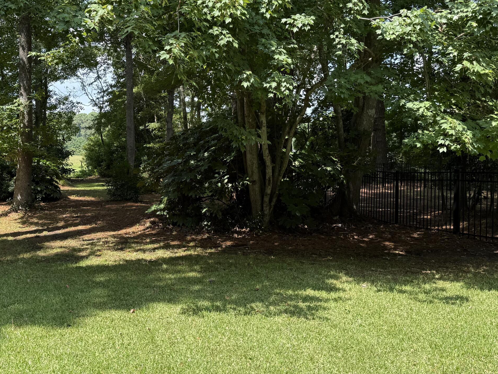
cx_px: 208
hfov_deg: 48.8
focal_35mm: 38
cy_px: 162
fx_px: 547
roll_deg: -0.6
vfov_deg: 37.6
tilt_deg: -0.4
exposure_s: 1/1032
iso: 80
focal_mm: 6.76
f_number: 1.78
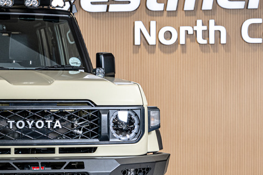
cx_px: 32
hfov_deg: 16.5
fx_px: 899
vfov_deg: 11.1
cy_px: 155
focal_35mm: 123
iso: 640
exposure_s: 1/125
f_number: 4
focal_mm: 53
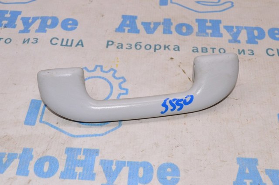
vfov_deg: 26.4
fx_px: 395
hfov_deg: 38.9
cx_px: 140
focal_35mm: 51
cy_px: 92
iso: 1600
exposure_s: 1/200
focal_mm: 34
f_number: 8
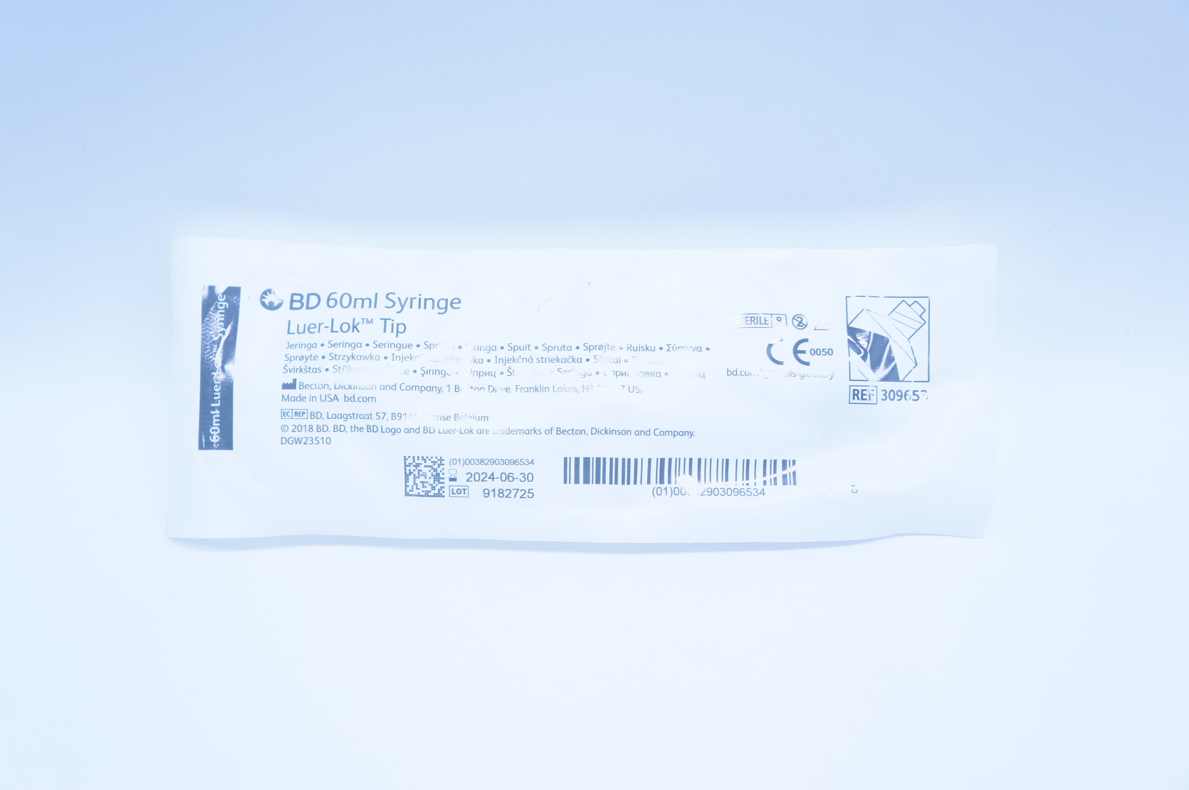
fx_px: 1336
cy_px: 395
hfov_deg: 48.0
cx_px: 594
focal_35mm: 40
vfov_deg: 32.9
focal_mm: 27
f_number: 5.6
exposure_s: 1/160
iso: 800
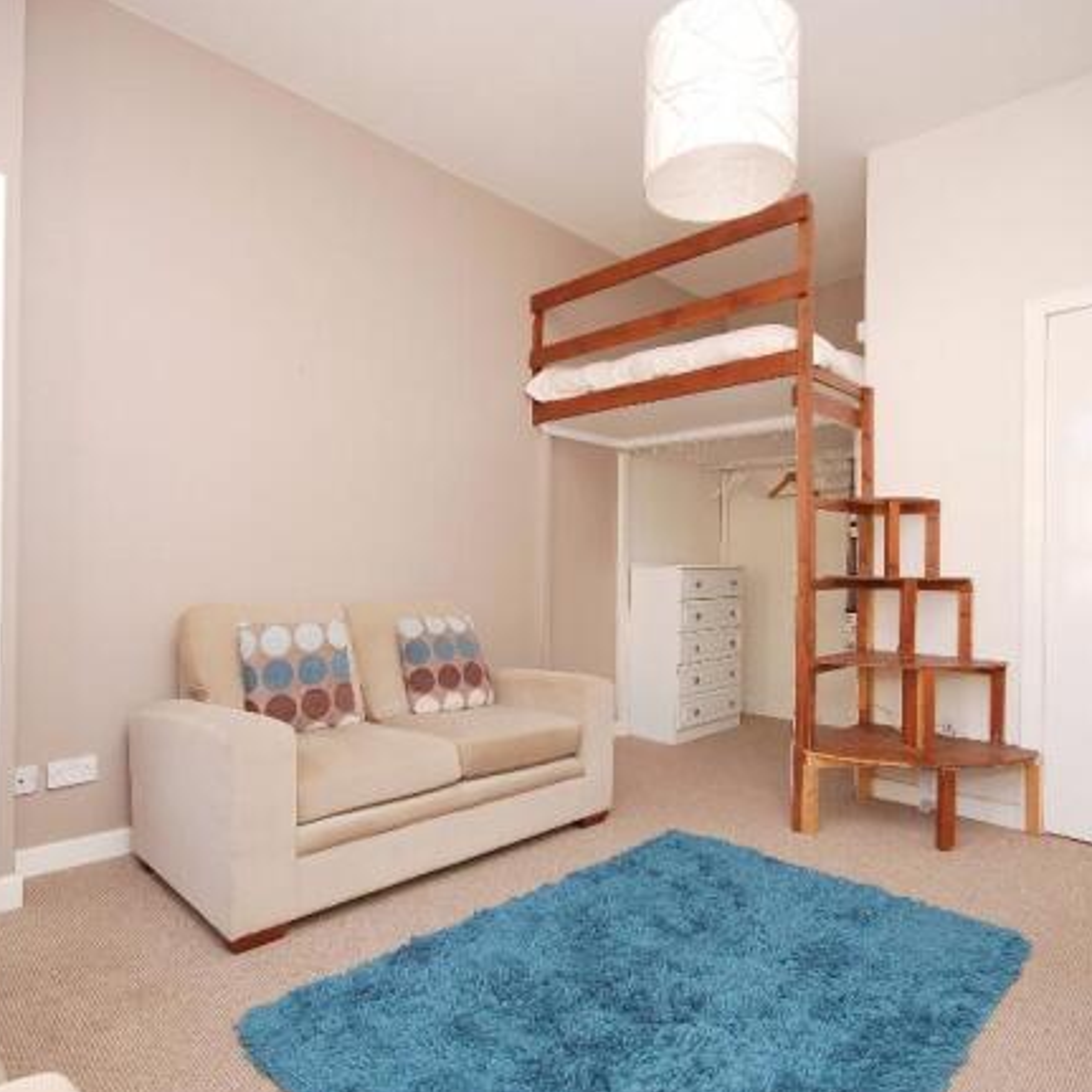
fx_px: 1106
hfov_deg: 52.5
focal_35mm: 31
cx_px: 555
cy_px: 547
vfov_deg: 52.5
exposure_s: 1/125
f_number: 8
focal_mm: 16
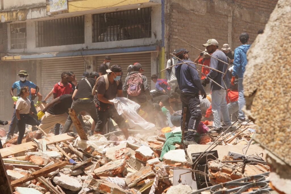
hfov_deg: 29.2
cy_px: 97
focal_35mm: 69
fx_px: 558
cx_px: 146
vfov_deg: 19.8
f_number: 11
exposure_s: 1/320
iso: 250
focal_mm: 46
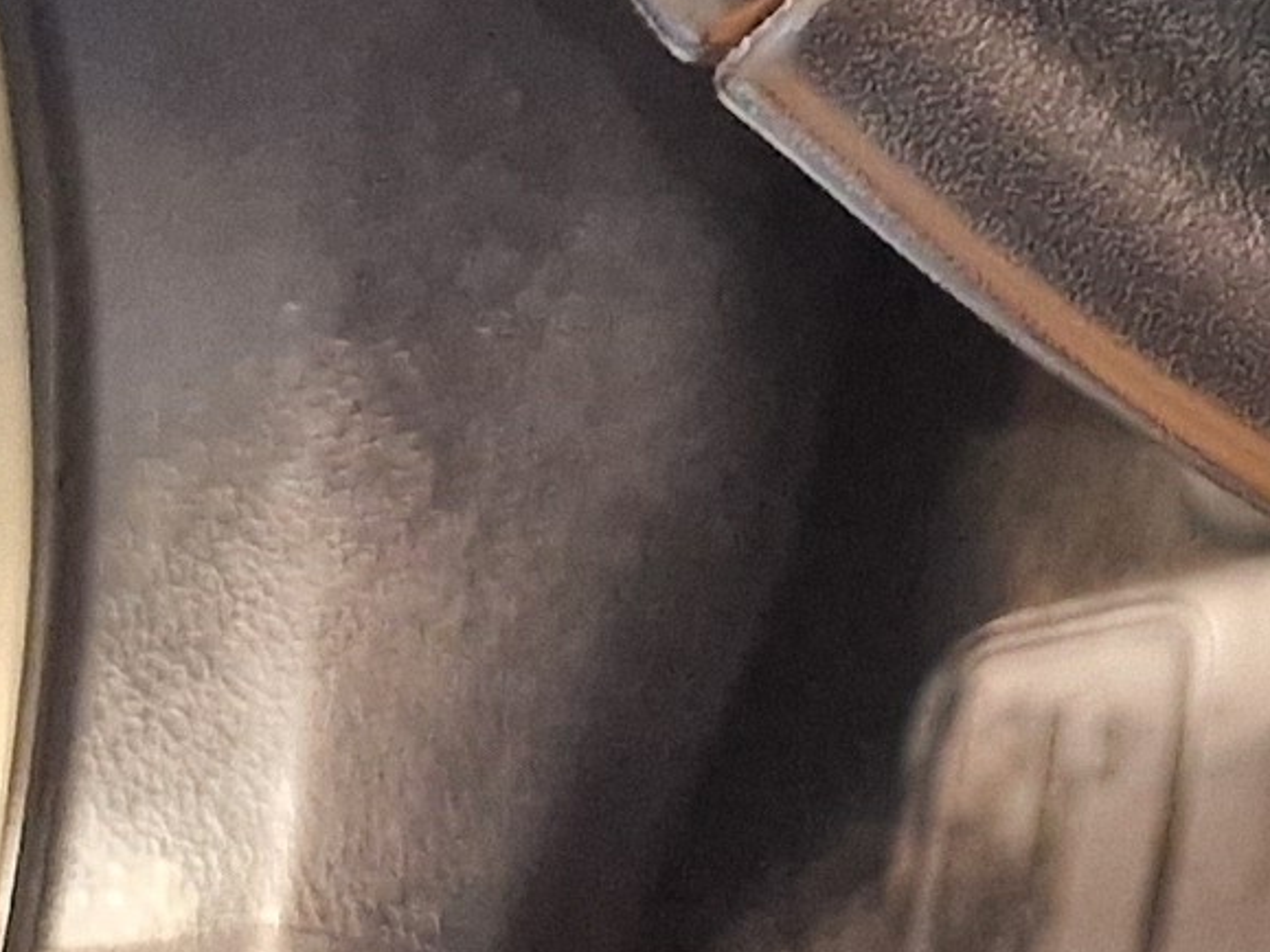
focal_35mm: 159
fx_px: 5832
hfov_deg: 10.9
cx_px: 2816
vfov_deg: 8.0
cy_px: -1882
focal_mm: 5.4
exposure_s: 1/100
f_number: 1.8
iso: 400
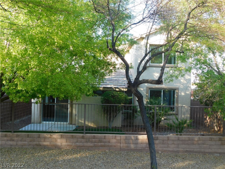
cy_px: 84
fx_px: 234
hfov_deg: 51.4
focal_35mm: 36
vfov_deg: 39.7
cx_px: 112
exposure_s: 1/125
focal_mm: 6.3
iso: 125
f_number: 3.5
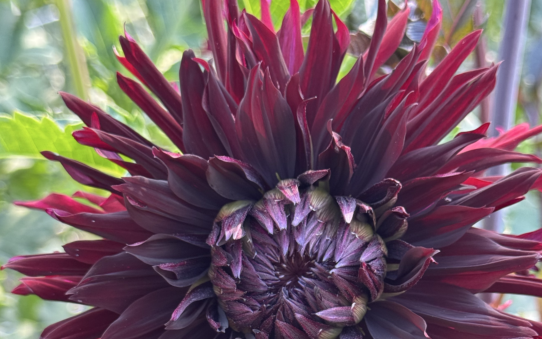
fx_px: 1152
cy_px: 341
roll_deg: -2.0
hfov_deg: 26.5
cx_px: 300
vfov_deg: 16.4
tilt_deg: -32.5
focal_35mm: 78
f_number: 1.78
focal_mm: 6.76
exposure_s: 1/116
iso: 100
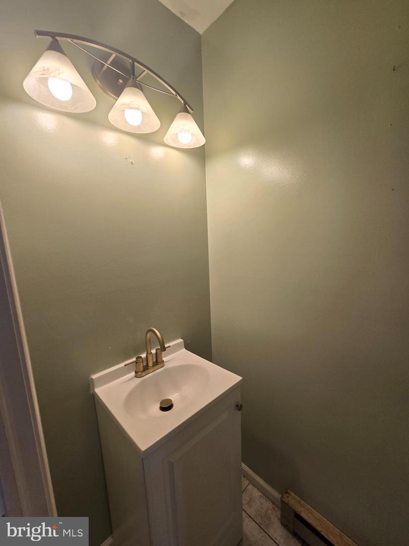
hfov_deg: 89.9
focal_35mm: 13
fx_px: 205
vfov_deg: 106.2
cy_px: 273
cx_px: 204
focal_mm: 2.2
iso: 50
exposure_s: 1/60
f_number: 2.2
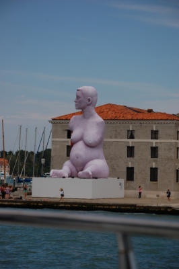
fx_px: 1177
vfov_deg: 13.1
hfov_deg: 8.7
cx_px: 90
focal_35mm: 158
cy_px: 134
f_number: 8
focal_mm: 105
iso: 250
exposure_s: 1/1600
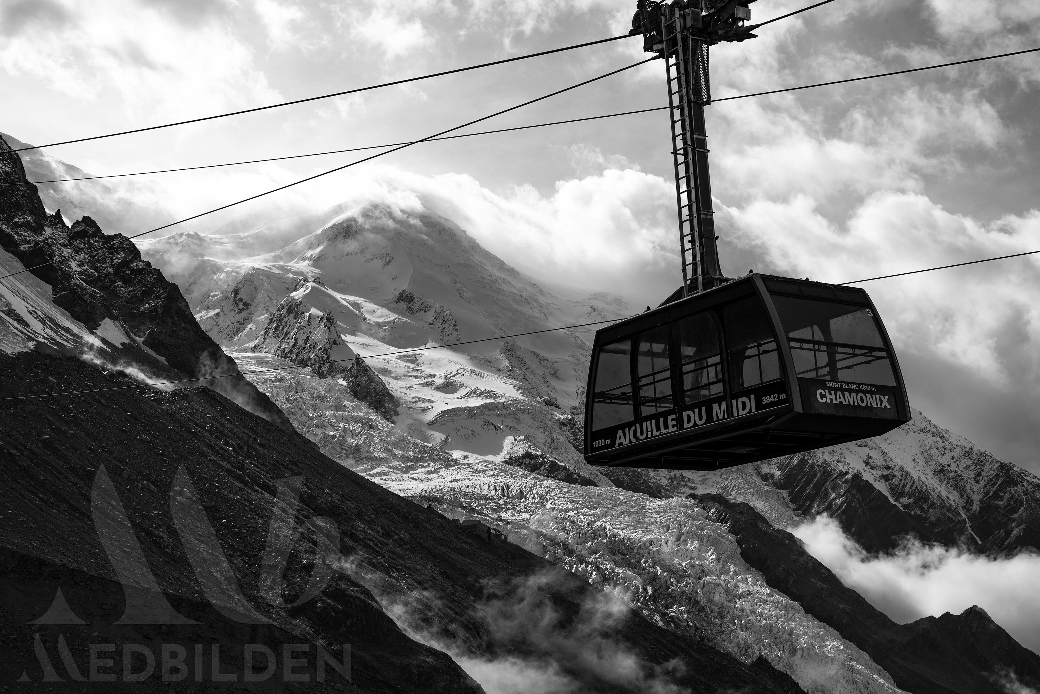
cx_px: 515
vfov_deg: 24.9
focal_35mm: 54
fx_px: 1572
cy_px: 347
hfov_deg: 36.6
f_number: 4.5
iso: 160
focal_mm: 52.4
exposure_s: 1/1600
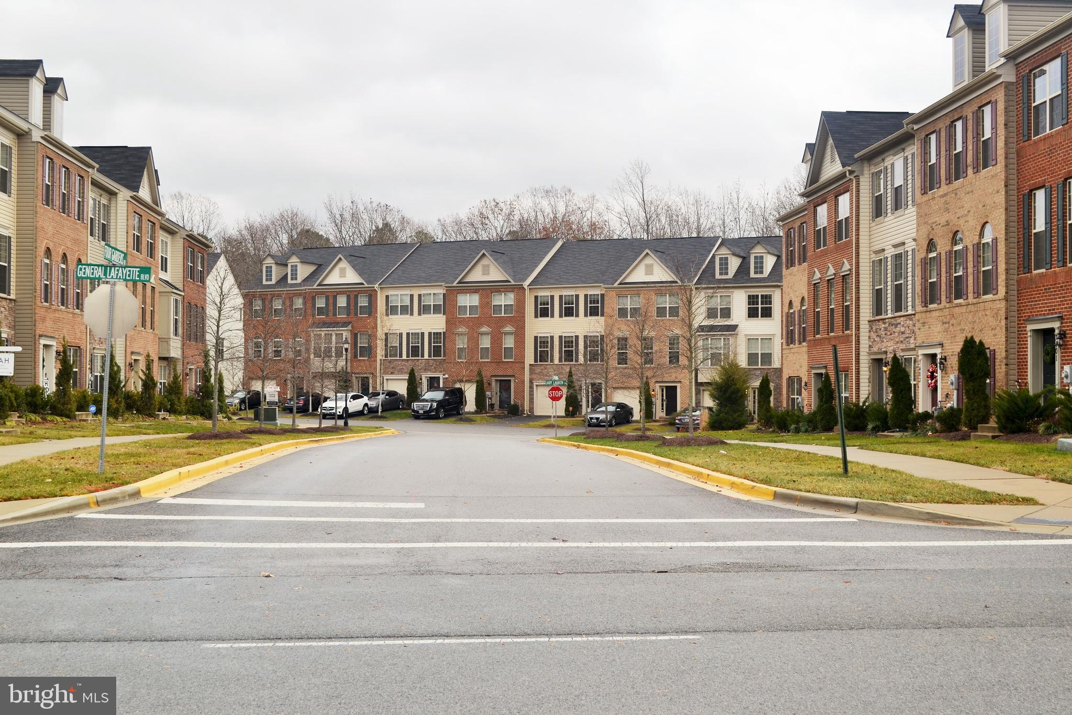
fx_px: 1340
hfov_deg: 43.6
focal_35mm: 45
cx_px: 536
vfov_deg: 29.9
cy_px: 358
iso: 100
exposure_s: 1/160
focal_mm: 30
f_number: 6.3
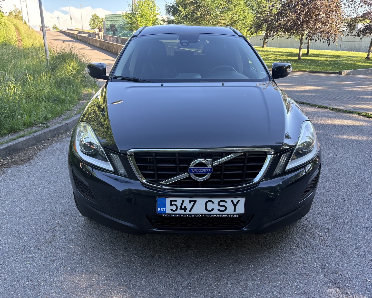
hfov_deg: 62.2
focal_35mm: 28
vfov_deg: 51.5
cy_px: 154
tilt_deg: -19.0
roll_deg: +0.9
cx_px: 178
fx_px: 308
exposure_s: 1/266
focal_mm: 5.96
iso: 64
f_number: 1.6
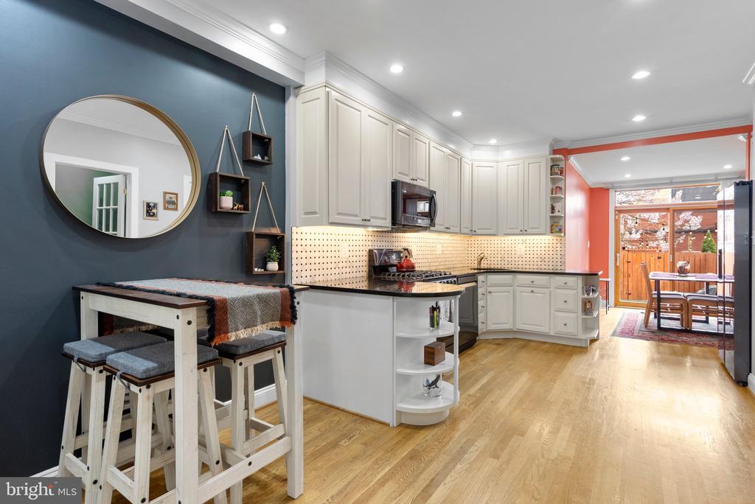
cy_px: 252
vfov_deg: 70.5
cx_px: 378
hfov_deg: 93.2
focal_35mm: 17
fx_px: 357
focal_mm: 17
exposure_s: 1/4
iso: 320
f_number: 8
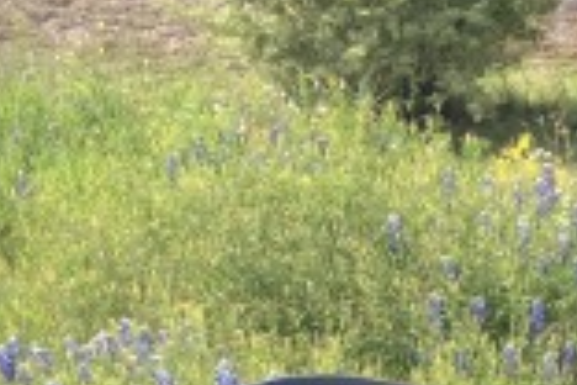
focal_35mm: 187
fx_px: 2997
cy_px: 948
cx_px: 758
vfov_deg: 6.9
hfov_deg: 10.7
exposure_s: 1/593
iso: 50
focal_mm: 4.28
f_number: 2.4
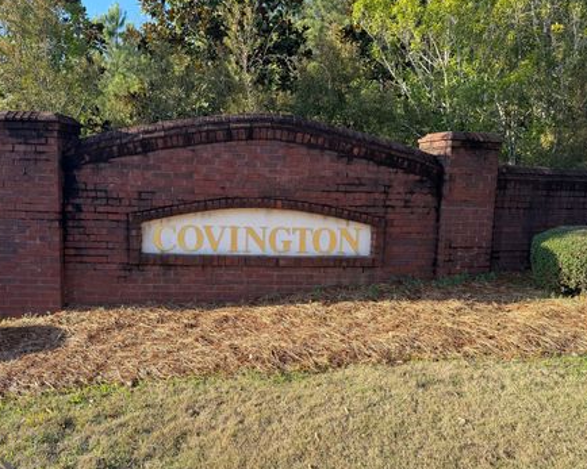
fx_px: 469
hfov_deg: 64.0
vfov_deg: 53.2
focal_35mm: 27
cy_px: 234
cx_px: 273
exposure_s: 1/898
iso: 80
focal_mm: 6.76
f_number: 1.78
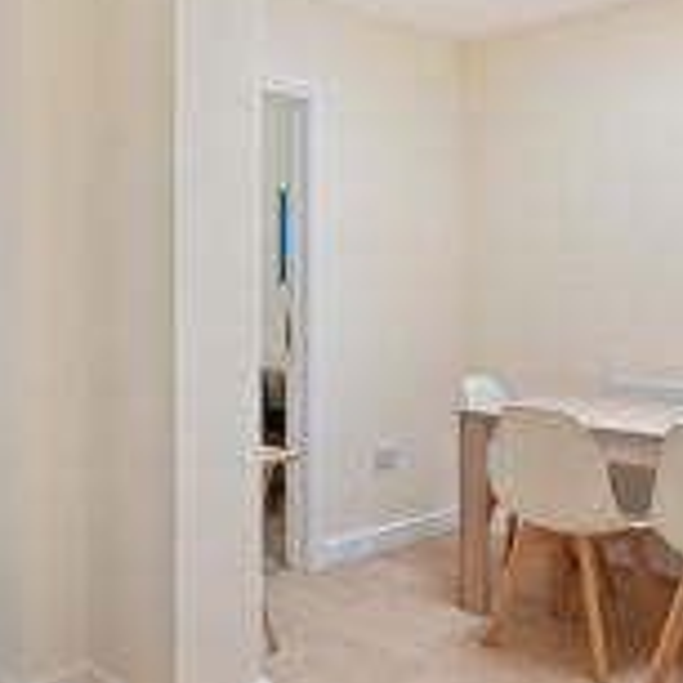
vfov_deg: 44.9
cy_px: 319
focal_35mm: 37
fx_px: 826
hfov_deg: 43.8
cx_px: 192
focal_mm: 14
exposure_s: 1/5
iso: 280
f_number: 7.1
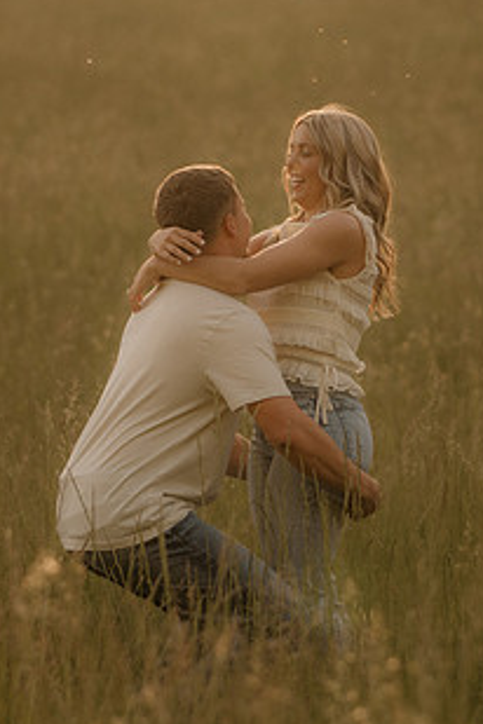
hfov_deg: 7.4
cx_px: 286
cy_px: 307
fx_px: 3723
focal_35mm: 185
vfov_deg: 11.1
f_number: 2
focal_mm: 85
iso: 250
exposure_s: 1/1250
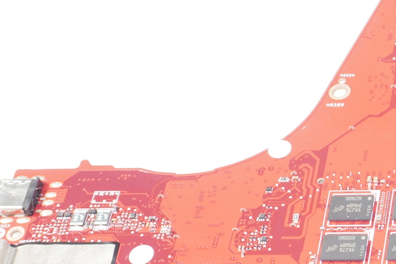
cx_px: 642
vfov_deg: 12.0
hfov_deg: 16.1
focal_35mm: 113
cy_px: 258
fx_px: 1243
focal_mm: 20
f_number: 5
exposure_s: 1/100
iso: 500
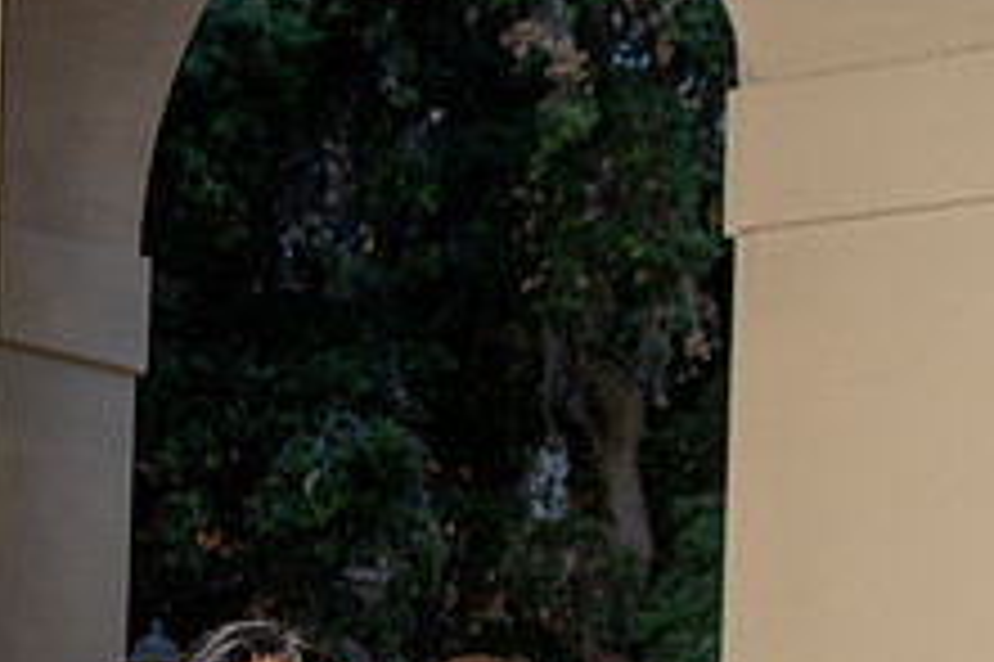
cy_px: 989
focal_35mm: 120
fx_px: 3311
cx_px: 449
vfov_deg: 11.0
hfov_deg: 17.1
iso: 400
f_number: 4.5
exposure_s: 1/200
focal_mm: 39
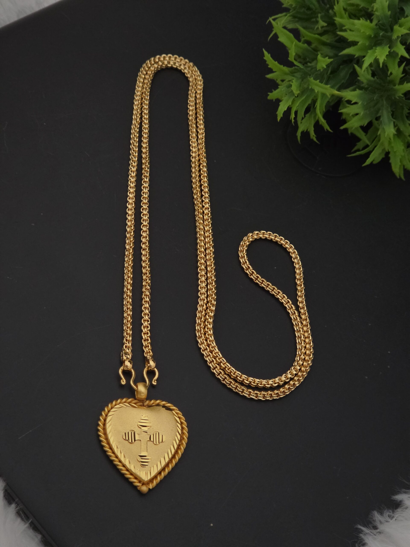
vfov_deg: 28.2
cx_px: 205
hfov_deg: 21.3
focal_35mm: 69
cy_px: 274
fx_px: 1090
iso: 250
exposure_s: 1/50
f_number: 2.4
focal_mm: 7
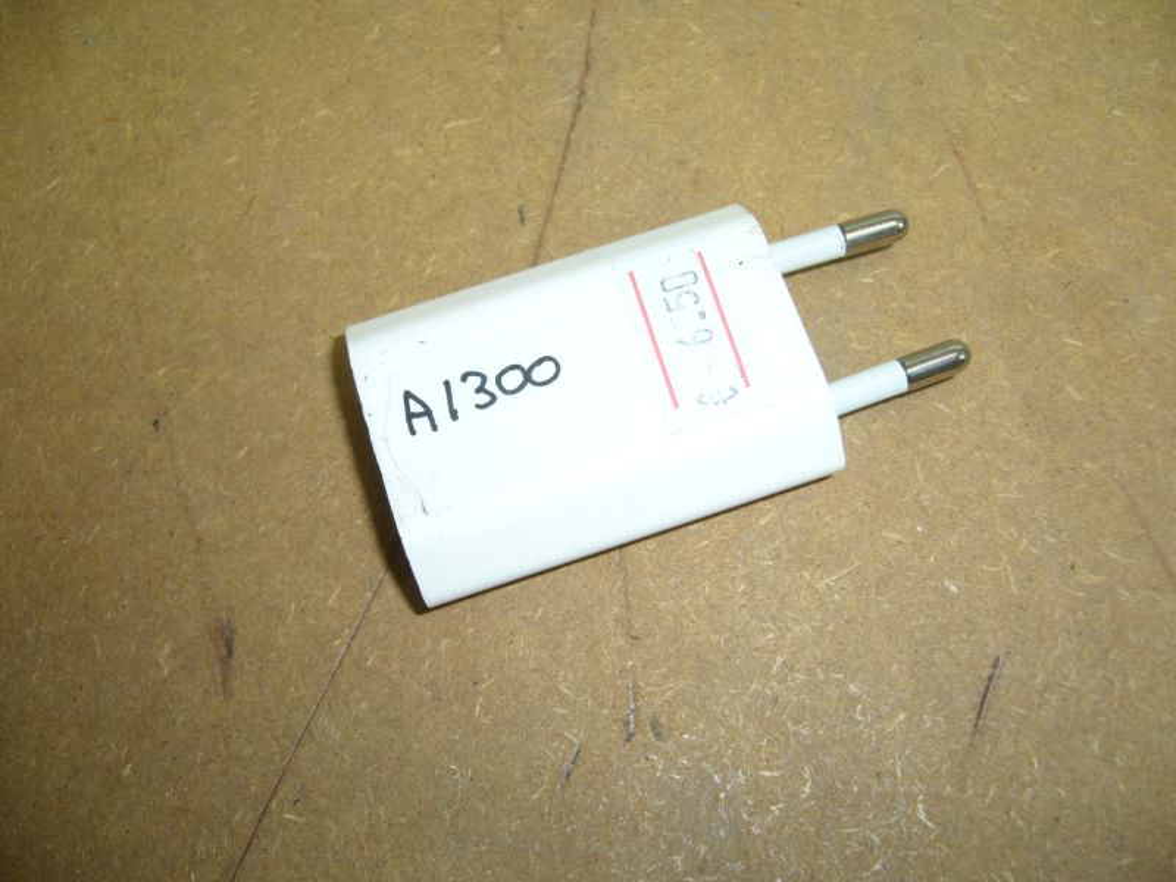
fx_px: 1189
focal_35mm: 35
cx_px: 588
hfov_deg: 52.6
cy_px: 441
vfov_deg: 40.7
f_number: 2.8
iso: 80
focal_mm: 5.8
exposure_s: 1/30
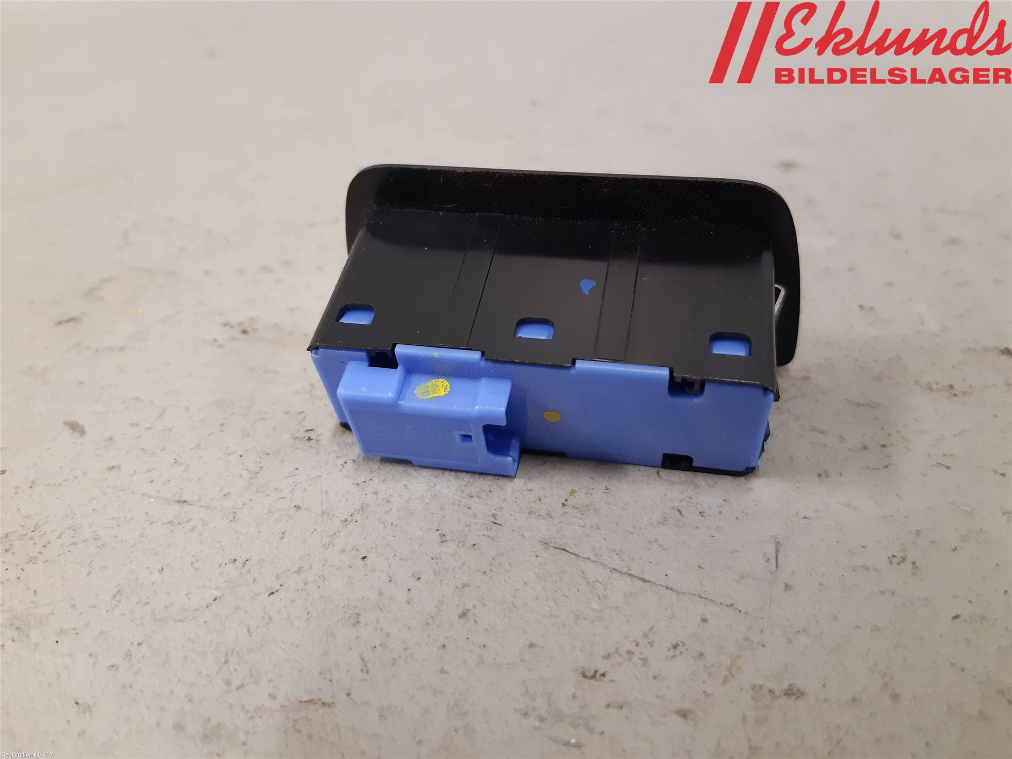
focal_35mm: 26
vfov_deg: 53.1
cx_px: 506
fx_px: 760
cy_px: 380
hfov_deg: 67.3
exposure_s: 1/50
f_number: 1.7
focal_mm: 3.93
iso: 250
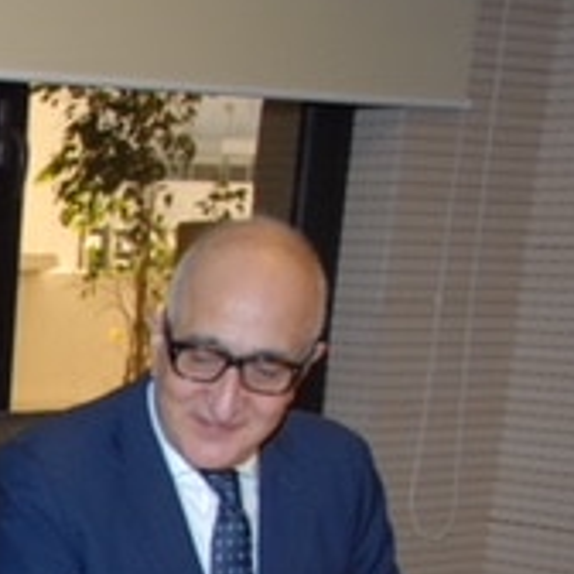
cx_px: -448
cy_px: 694
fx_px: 2007
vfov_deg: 15.7
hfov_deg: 14.4
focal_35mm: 107
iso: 400
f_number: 3.8
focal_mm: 22
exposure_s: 1/125
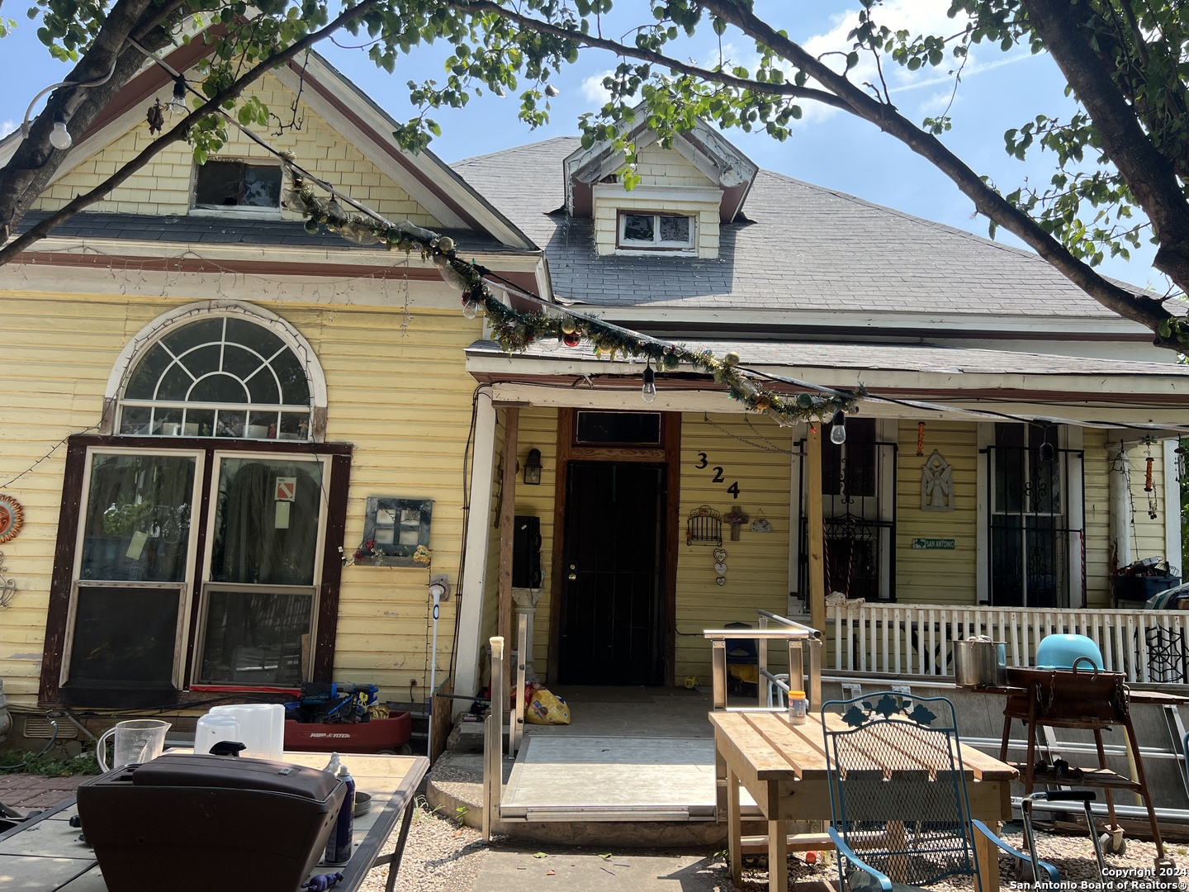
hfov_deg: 67.3
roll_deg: -1.1
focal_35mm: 26
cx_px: 594
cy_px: 446
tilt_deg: +6.5
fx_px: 893
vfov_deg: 53.1
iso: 50
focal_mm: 5.7
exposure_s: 1/1344
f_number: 1.5
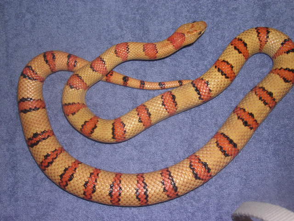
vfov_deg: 37.7
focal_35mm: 38
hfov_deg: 49.0
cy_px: 110
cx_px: 147
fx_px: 323
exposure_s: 1/60.1
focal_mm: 5.8
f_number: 5.6
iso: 100
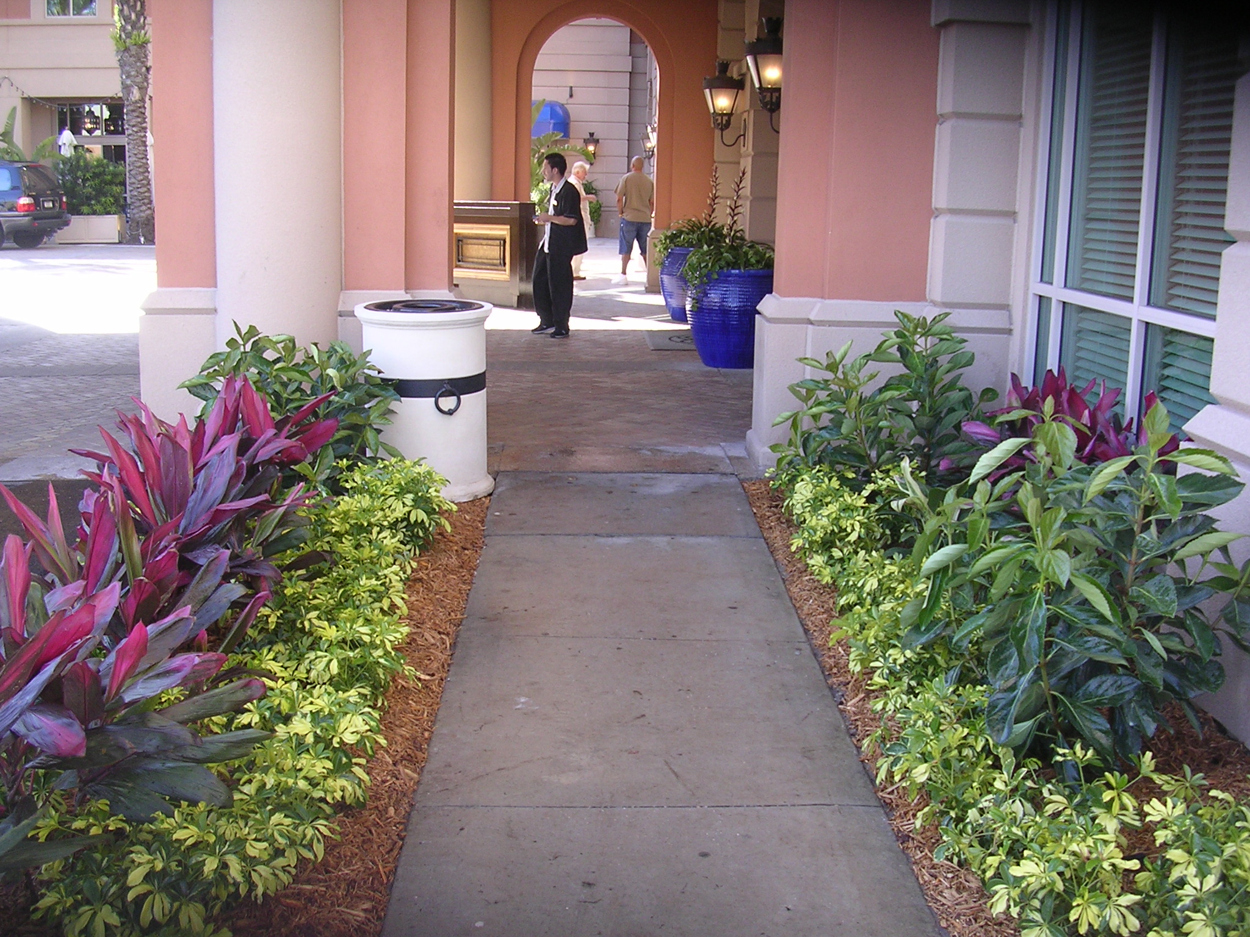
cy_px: 468
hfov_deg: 49.0
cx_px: 625
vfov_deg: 37.7
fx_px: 1372
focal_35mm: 38
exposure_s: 1/66.9
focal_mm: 5.8
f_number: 2.8
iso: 100
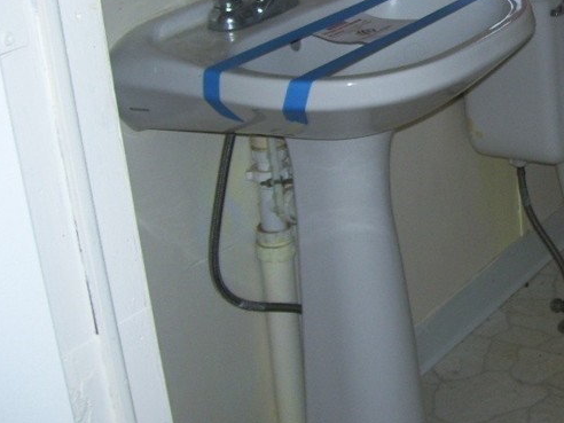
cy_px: 96
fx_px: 1222
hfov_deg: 24.8
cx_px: 564
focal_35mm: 75
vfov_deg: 19.5
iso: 80
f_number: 2.7
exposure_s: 1/60
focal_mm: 6
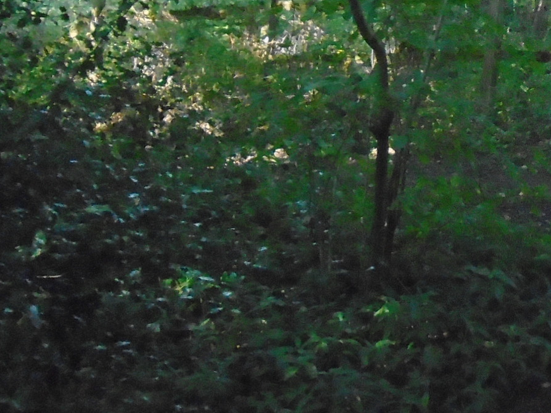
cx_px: 518
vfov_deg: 16.1
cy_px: 18
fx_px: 1433
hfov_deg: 21.2
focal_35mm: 90
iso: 1000
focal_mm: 5.5
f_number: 3.5
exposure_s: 1/60
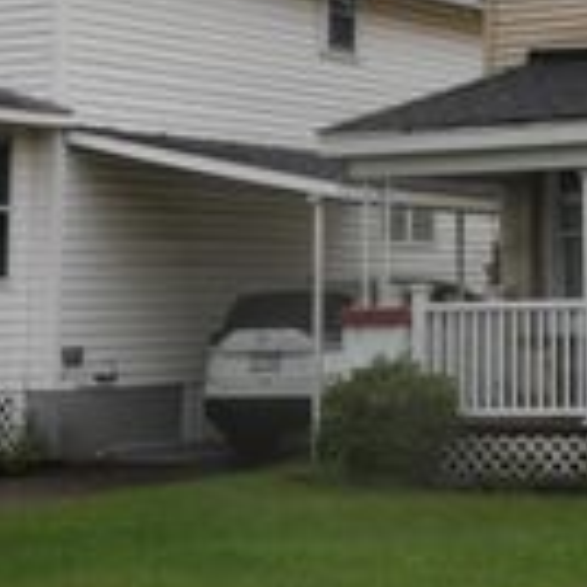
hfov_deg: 14.7
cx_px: 736
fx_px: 2187
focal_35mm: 114
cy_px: 22
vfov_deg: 15.1
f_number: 7.1
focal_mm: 24
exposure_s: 1/200
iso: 200
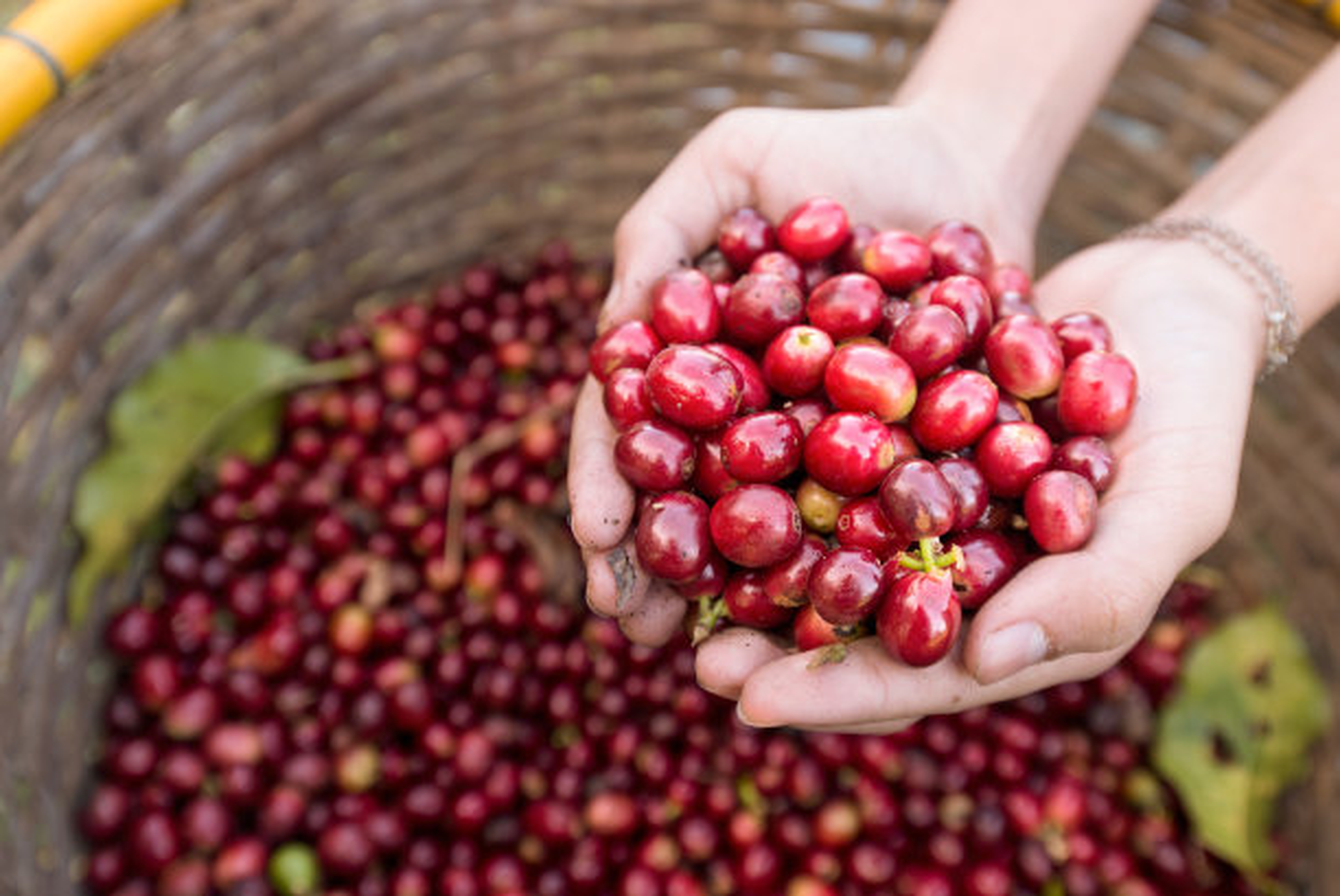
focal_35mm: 35
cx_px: 670
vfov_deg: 37.9
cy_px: 448
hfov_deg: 54.4
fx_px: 1304
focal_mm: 35
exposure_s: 1/80
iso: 400
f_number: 4.5
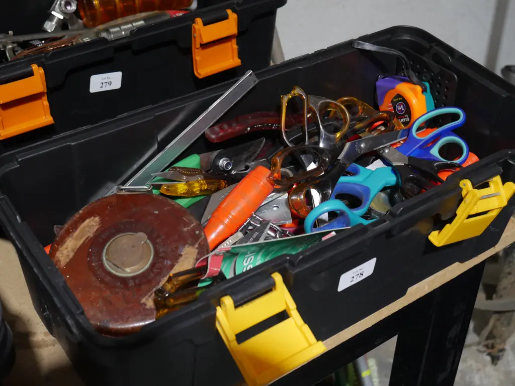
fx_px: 774
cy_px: 193
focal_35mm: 52
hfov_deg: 36.8
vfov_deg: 28.1
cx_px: 258
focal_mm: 26
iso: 1250
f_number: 5.3
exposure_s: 1/60
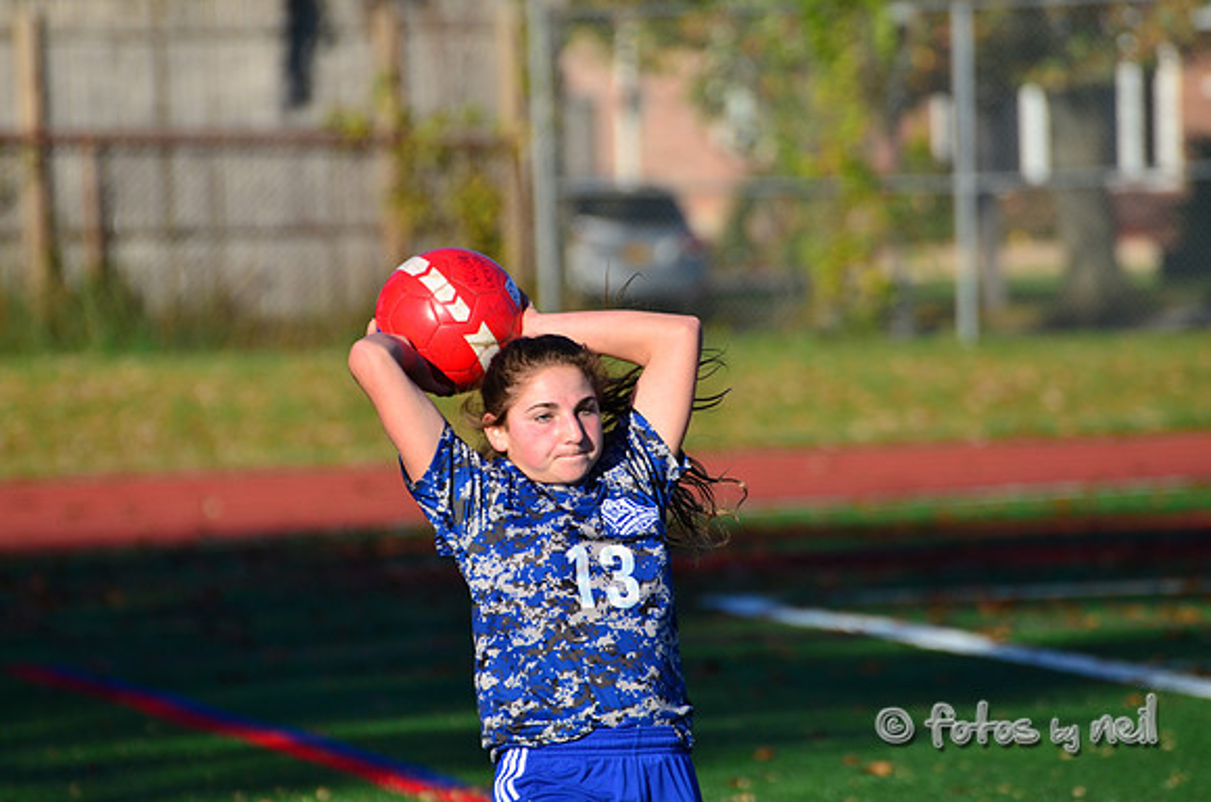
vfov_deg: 3.0
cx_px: 606
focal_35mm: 450
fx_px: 15104
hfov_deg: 4.6
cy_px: 401
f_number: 5.6
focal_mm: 300
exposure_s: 1/1250
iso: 250
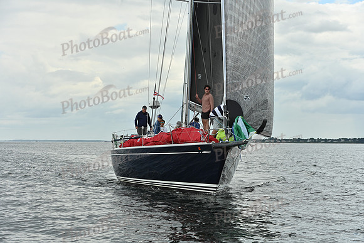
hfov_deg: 28.8
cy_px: 122
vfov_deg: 19.5
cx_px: 182
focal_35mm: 70
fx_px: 708
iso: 250
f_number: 6.3
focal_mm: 70
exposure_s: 1/800
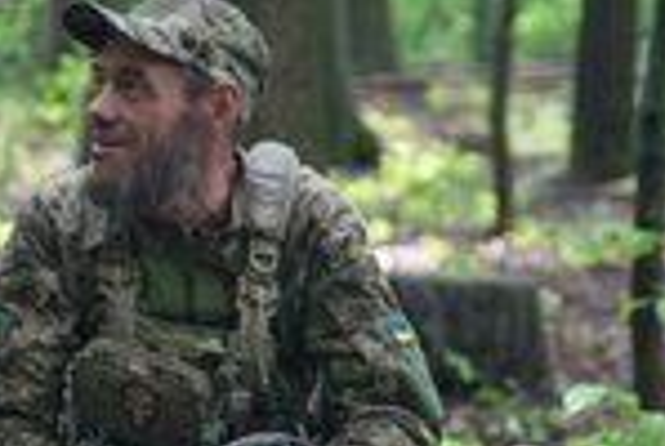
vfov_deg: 4.9
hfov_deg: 7.3
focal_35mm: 281
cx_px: 281
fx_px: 5201
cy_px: 372
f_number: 2.8
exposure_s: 1/40
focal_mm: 70
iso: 500
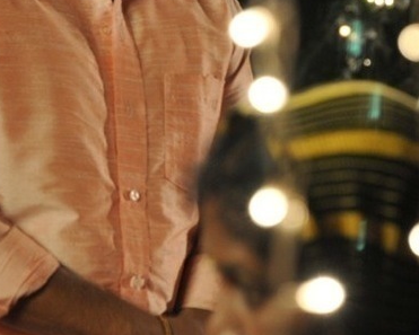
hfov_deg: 4.9
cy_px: 26
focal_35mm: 398
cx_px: 315
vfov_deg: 3.9
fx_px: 4940
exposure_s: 1/40
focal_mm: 105
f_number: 5.6
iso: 640
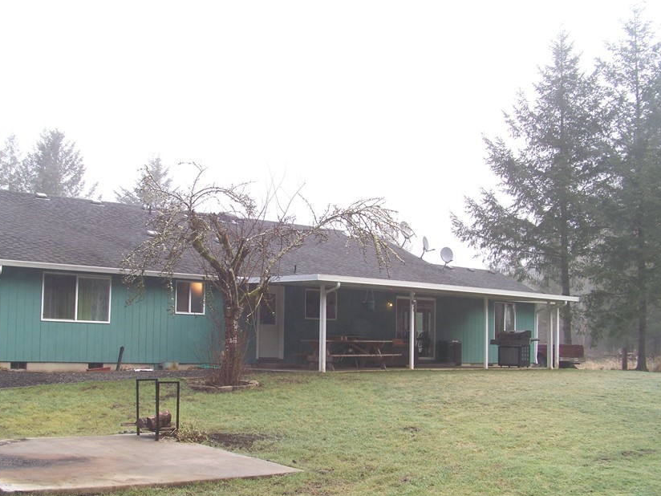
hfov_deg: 45.6
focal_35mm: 41
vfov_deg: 35.0
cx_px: 270
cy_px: 293
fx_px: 783
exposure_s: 1/125
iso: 64
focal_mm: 5.85
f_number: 3.2
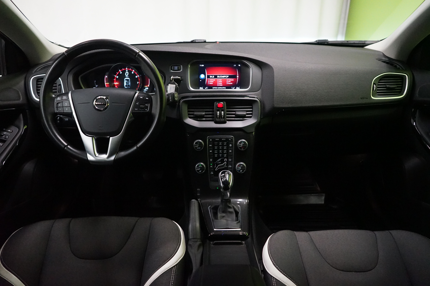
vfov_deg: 46.4
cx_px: 215
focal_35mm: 28
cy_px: 143
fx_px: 334
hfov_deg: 65.5
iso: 6400
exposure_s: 1/100
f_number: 3.5
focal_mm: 28
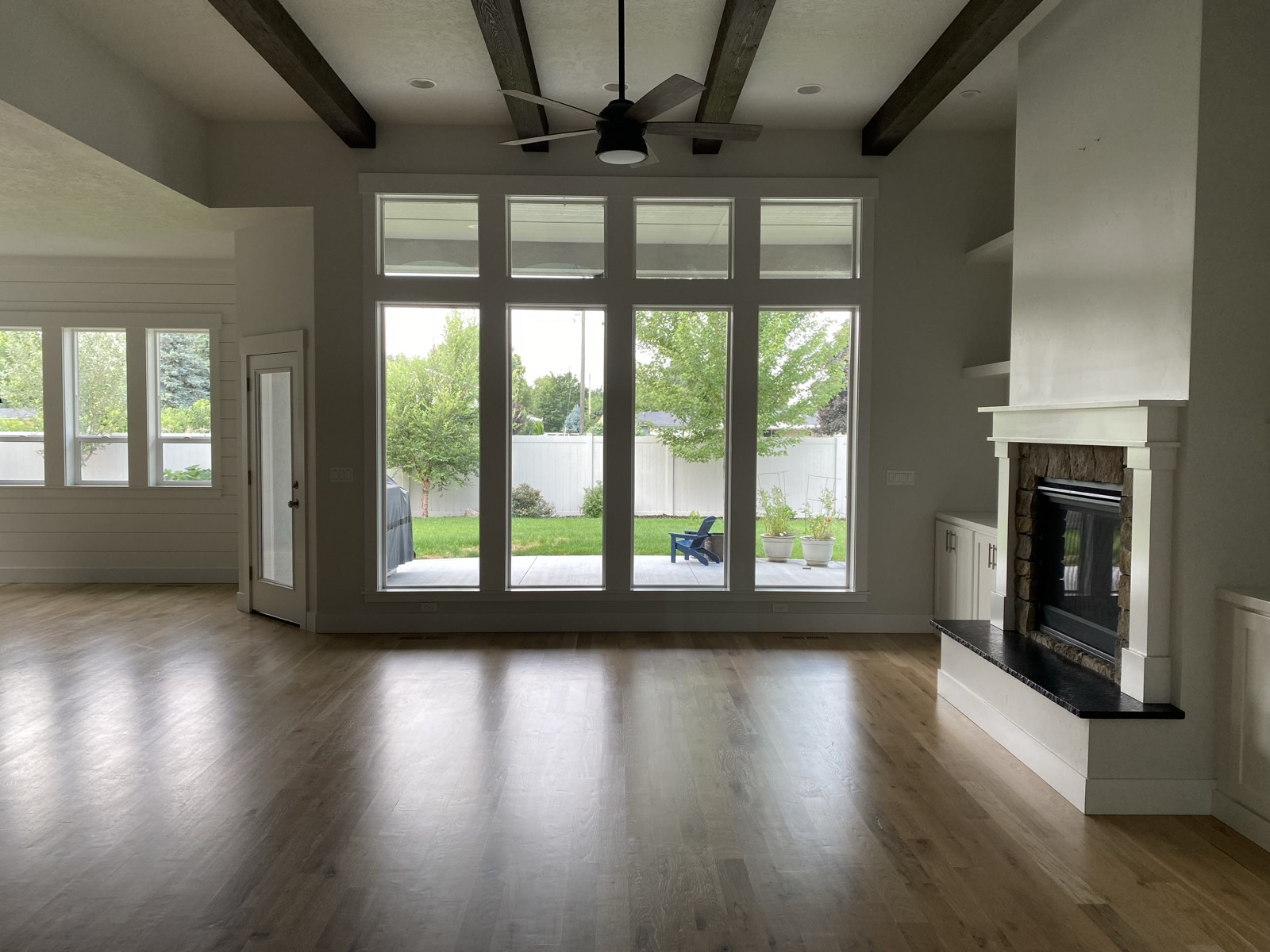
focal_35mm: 26
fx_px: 954
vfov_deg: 53.1
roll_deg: -0.3
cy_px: 476
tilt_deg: -3.3
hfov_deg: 67.3
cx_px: 635
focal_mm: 4.25
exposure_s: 1/120
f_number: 1.8
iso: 80
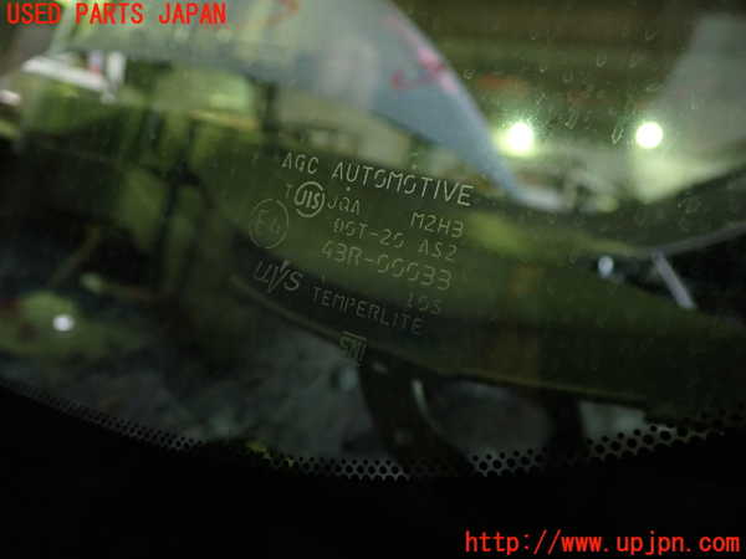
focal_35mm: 30
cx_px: 373
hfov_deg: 60.0
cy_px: 280
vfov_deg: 46.8
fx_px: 647
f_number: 2.3
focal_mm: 5.4
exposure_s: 1/30
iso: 400
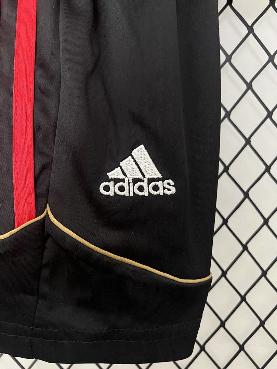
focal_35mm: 26
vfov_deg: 67.3
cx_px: 138
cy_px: 184
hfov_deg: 53.1
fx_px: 277
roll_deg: -0.4
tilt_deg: -4.5
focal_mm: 5.7
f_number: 1.5
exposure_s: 1/33
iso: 640
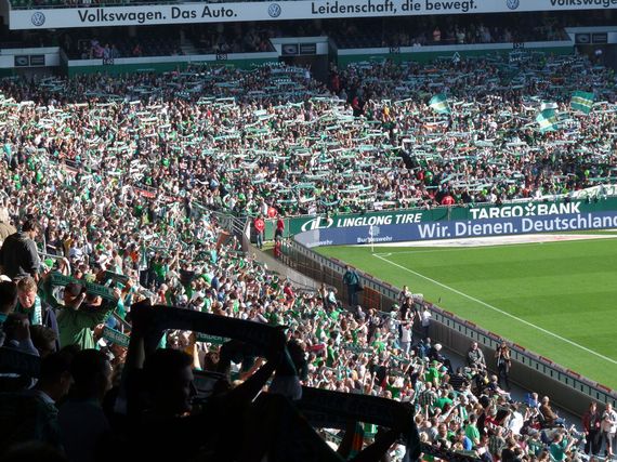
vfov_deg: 10.4
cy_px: 231
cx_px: 308
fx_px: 2530
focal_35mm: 142
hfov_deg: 13.9
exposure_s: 1/250
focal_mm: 25.2
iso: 100
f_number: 5.6
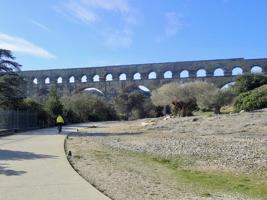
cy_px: 100
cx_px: 134
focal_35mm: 43
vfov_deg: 33.6
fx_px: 332
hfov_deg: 43.9
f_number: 4
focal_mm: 7.86
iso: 100
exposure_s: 1/500
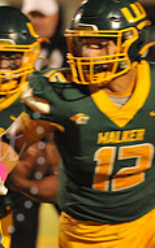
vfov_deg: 2.1
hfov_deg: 1.3
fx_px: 6713
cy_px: 148
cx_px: -79
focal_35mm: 991
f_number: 6.3
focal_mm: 320
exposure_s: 1/160
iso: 6400
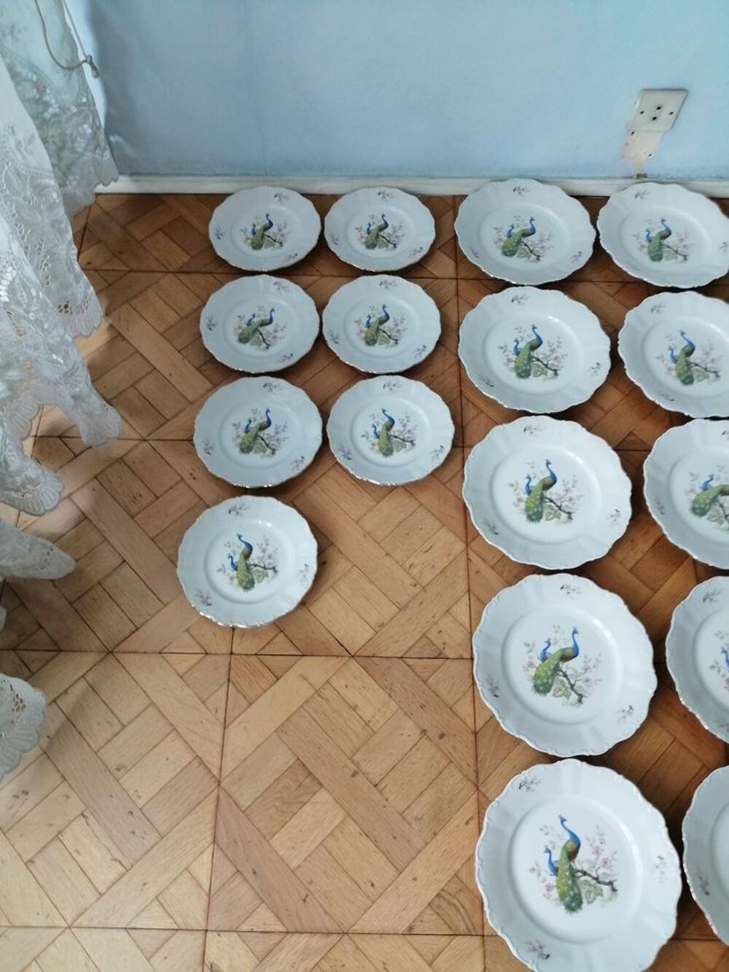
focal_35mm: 26
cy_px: 486
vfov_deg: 67.3
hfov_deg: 53.1
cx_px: 364
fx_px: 730
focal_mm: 3.62
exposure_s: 1/33.3
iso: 80
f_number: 1.8
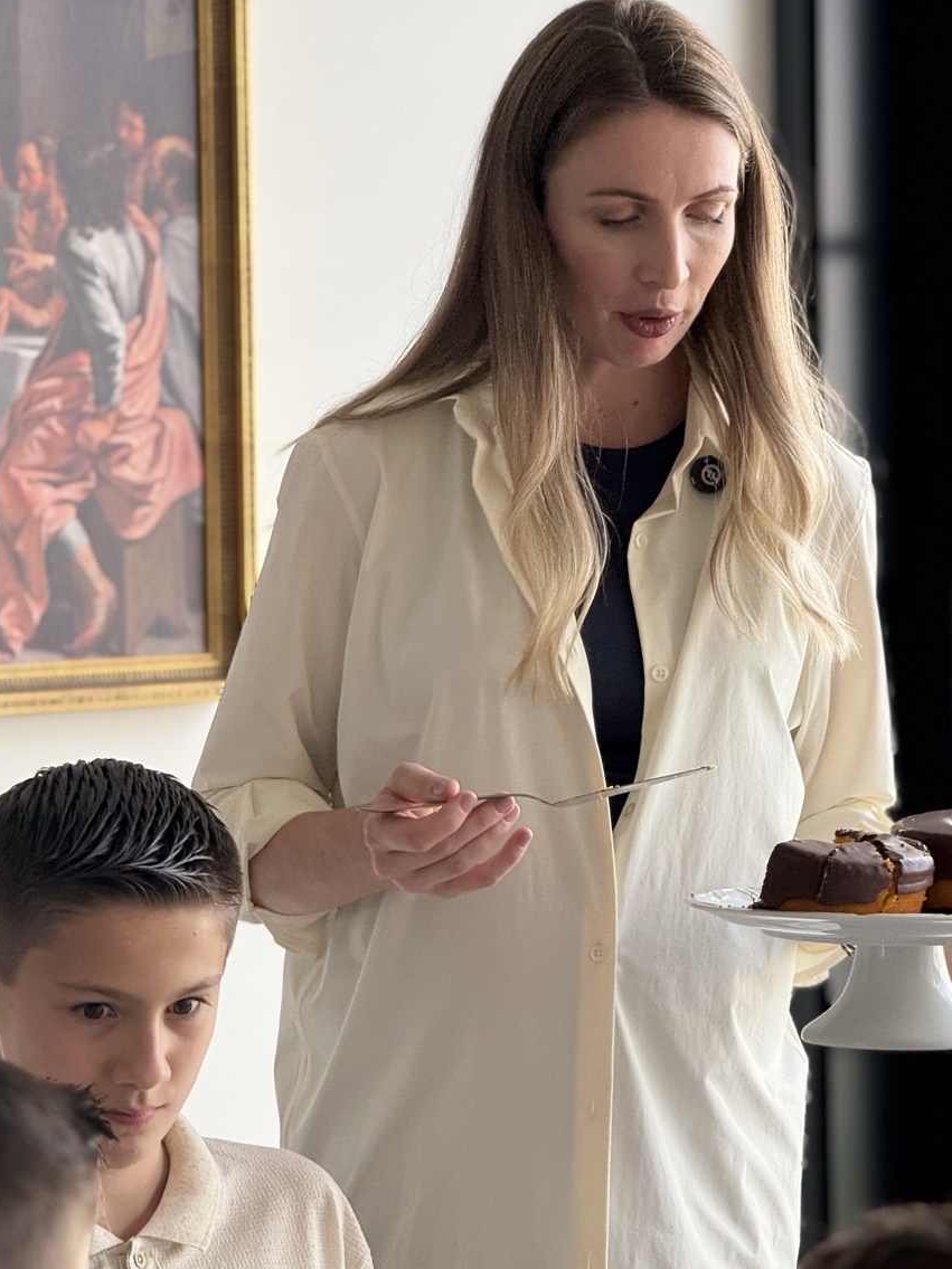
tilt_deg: -2.0
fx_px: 5428
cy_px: 665
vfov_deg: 13.3
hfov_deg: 10.0
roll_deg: +1.1
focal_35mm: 148
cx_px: 546
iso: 50
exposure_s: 1/99
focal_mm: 15.66
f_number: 2.8
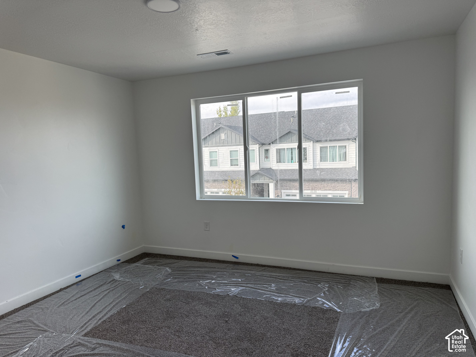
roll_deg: +3.6
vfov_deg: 56.8
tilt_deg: -8.0
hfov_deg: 71.6
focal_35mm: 24
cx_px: 238
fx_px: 330
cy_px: 178
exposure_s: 1/374
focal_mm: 6.76
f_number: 1.78
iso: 80
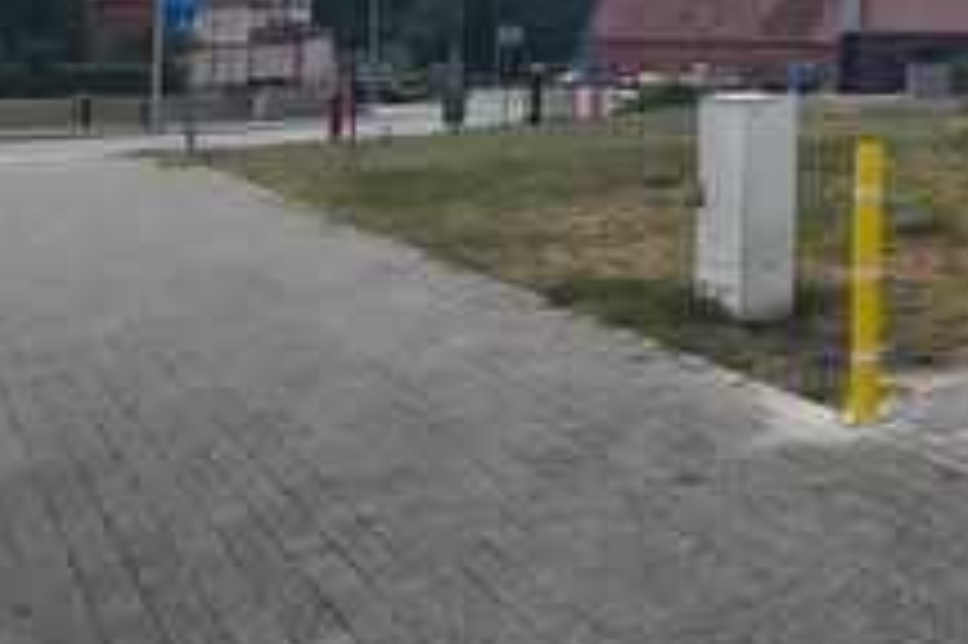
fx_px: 1182
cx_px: 1499
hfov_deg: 27.5
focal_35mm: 44
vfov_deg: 28.0
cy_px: -52
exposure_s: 1/2552
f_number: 2.2
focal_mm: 2.2
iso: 50
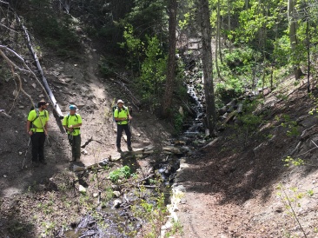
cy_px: 119
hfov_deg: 61.7
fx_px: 266
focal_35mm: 29
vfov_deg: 48.2
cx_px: 159
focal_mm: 4.15
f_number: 2.2
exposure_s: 1/418
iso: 25
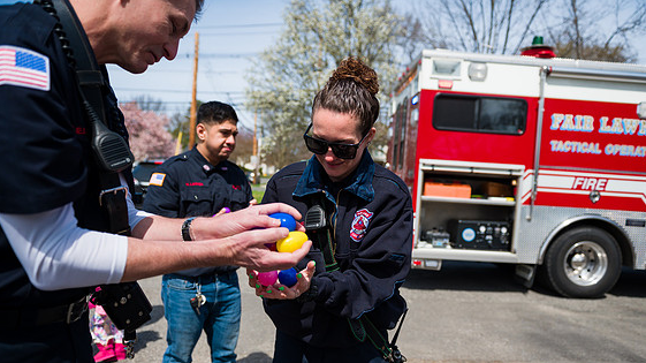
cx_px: 330
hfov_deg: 71.9
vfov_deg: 44.1
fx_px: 445
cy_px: 221
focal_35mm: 26
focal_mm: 24
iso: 200
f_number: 4
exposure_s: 1/4000
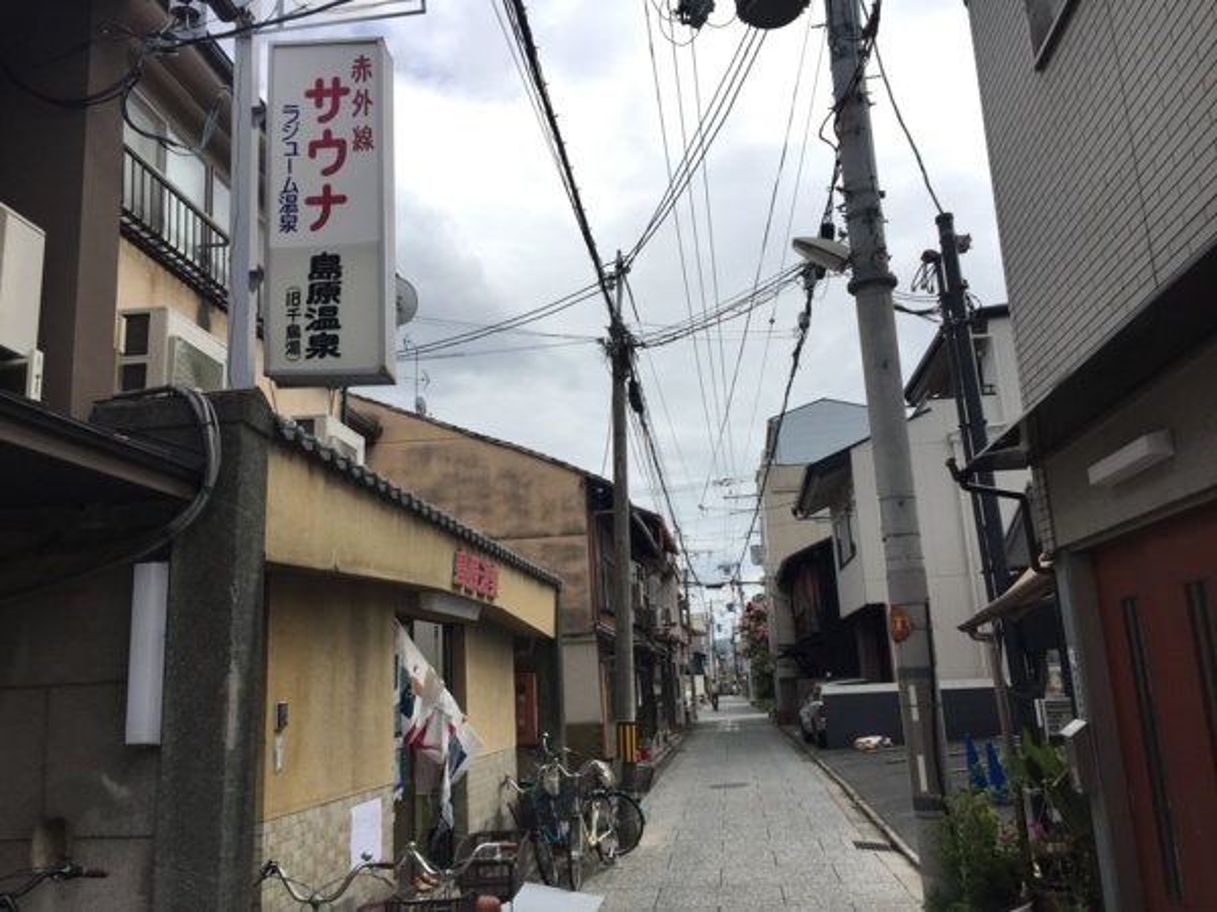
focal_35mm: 29
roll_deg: +2.2
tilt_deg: +9.8
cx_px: 608
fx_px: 1020
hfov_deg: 61.7
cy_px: 456
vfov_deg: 48.2
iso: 32
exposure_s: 1/1582
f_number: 2.2
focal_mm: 4.15
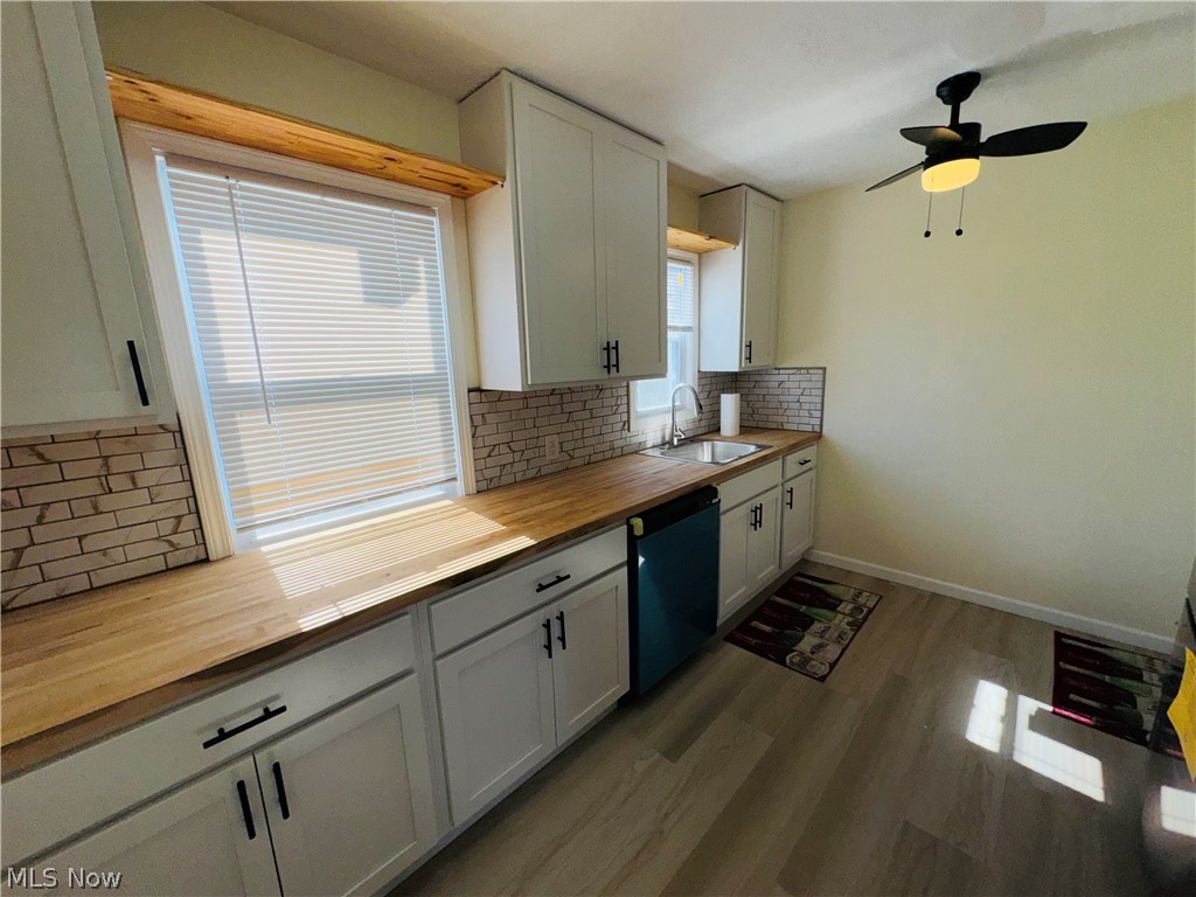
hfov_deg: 102.1
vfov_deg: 85.7
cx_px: 598
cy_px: 448
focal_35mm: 14
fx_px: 484
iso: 32
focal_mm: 2.22
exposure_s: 1/533
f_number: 2.2
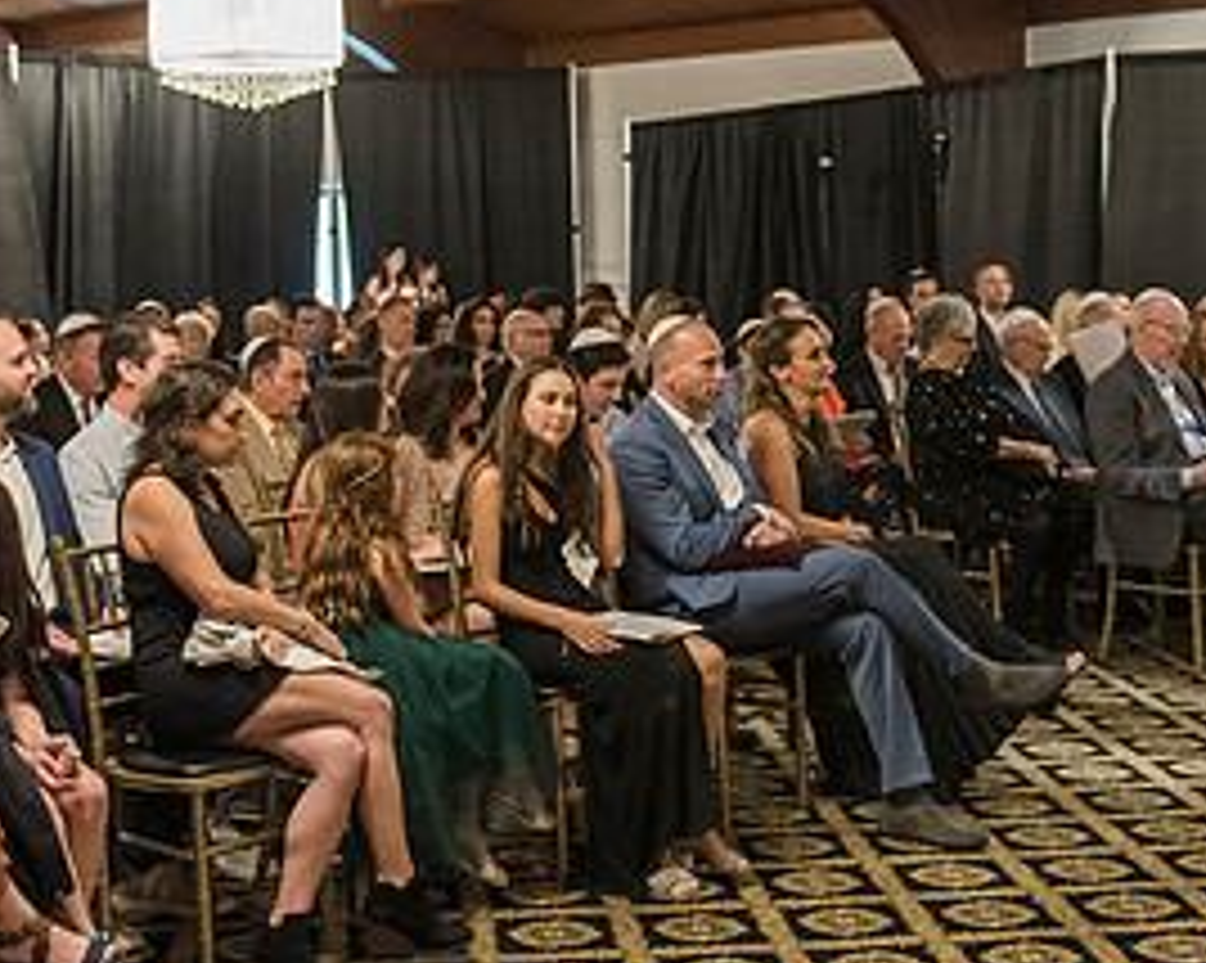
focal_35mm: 65
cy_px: 290
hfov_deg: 29.2
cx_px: 567
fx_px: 2318
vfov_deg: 23.3
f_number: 2.8
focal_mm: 32
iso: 2500
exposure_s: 1/60
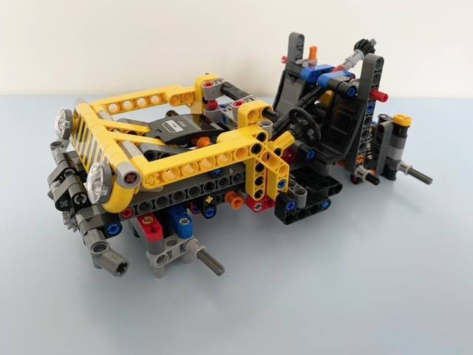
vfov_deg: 53.1
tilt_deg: -32.5
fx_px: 355
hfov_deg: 67.3
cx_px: 236
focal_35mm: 26
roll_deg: -1.1
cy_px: 178
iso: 400
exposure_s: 1/60
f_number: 1.8
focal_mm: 4.25
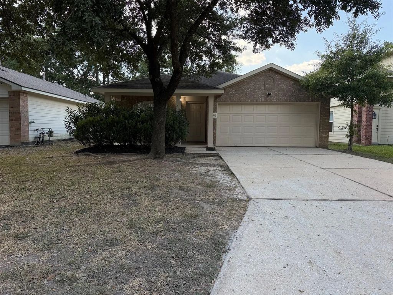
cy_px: 148
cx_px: 196
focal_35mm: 24
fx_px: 272
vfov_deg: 56.8
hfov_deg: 71.6
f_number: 1.78
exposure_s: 1/1075
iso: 80
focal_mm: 6.76
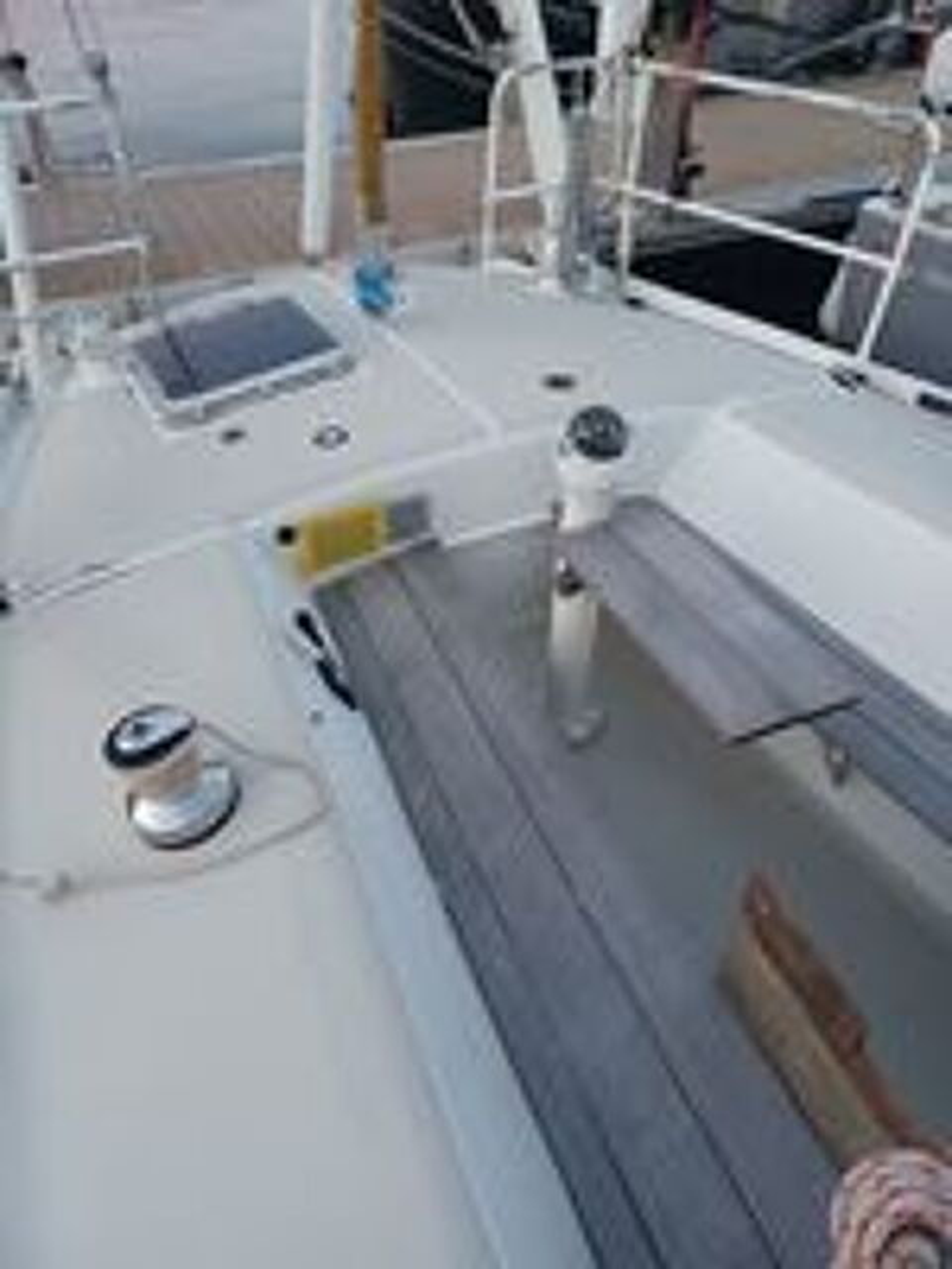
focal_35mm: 25
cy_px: 634
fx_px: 917
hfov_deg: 54.9
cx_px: 476
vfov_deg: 69.4
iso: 400
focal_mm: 4.6
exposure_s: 1/33.3
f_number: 1.8
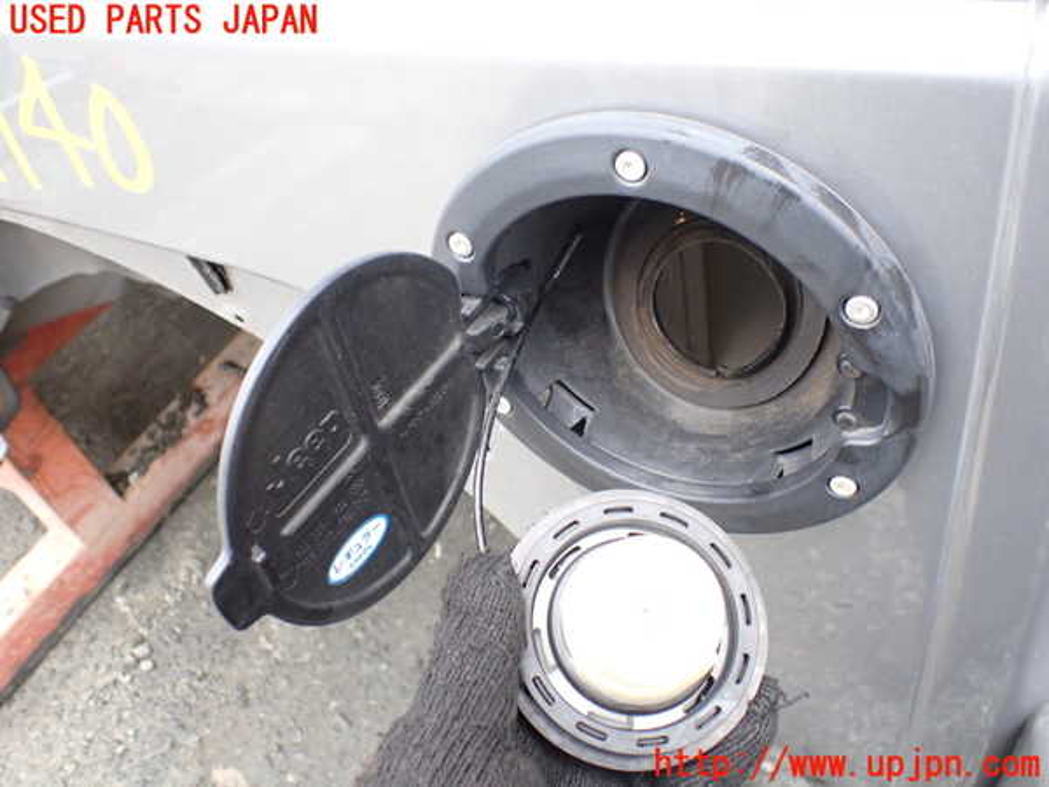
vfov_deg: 46.8
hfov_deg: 60.0
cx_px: 524
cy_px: 394
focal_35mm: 30
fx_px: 909
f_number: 2.3
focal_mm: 5.4
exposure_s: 1/125
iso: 500
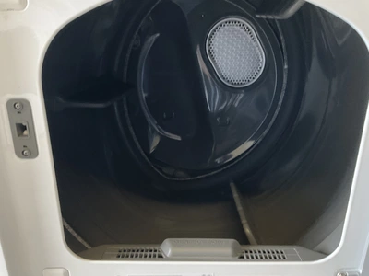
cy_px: 138
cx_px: 184
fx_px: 309
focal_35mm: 29
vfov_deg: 48.2
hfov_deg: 61.7
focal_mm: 3
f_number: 1.8
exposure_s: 1/60
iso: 250
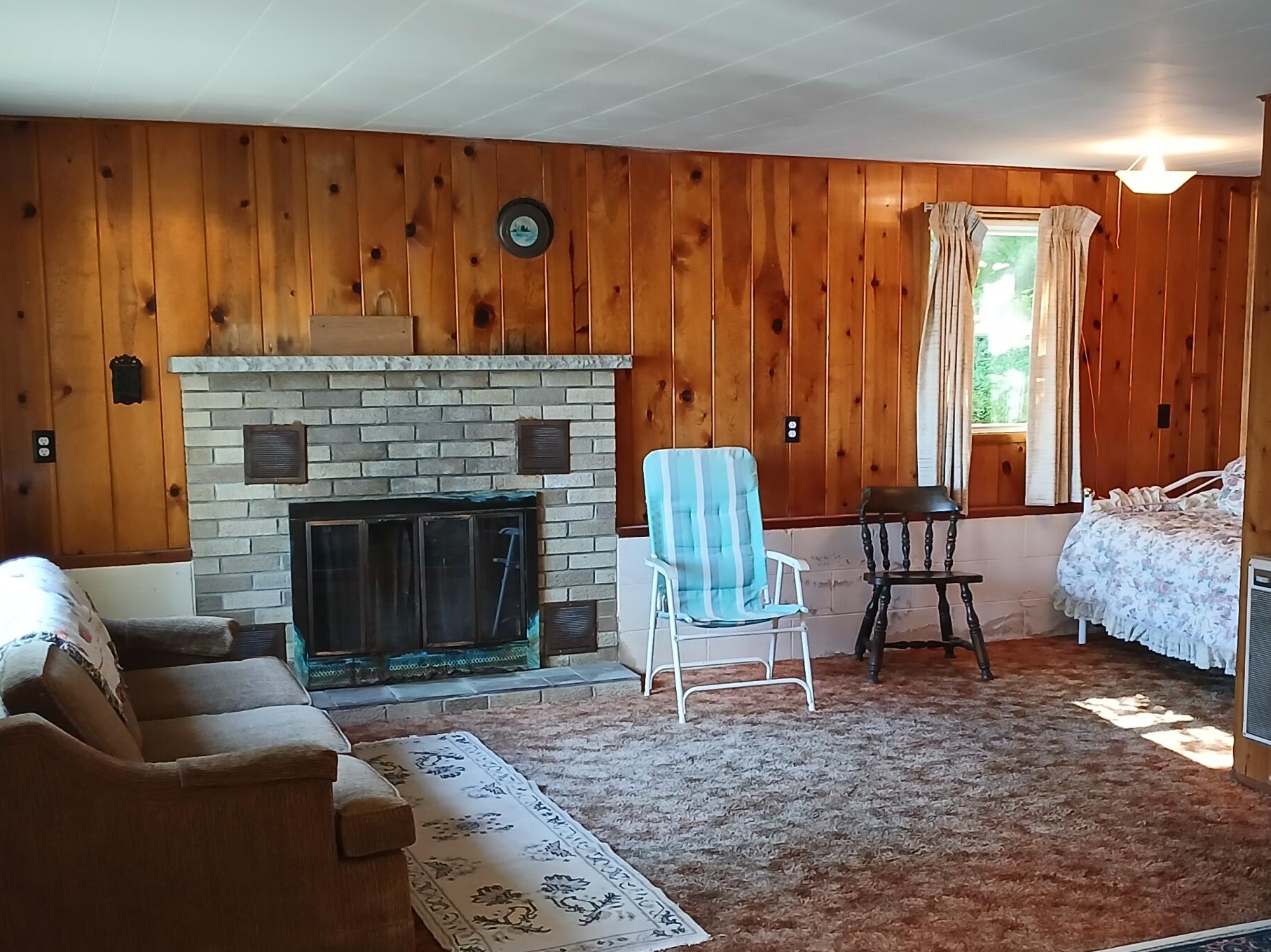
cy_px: 554
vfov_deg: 33.5
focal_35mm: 43
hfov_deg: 43.5
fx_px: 1579
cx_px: 785
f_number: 1.8
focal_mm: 3.98
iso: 200
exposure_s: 1/40
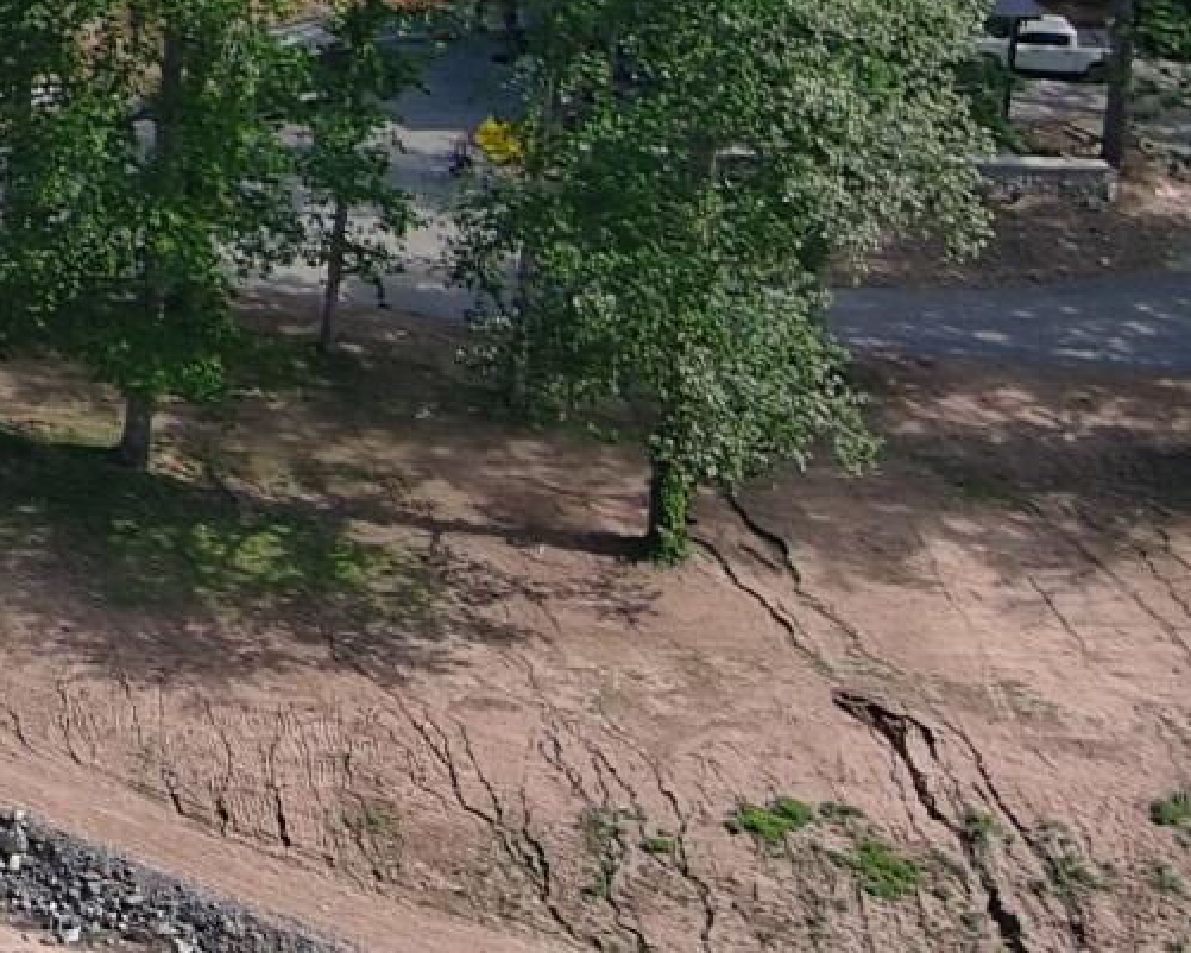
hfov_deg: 9.5
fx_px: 5747
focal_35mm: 163
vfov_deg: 9.0
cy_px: -853
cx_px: -2299
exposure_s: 1/800
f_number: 2.8
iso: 100
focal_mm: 10.57
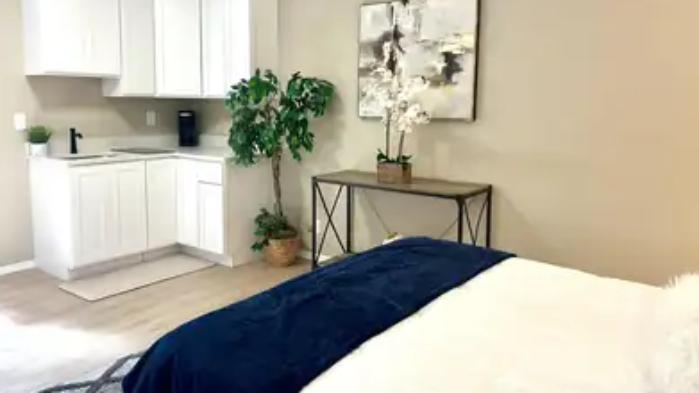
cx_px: 345
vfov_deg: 40.0
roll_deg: +0.4
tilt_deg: -6.6
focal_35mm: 29
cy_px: 157
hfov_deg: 66.1
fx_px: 538
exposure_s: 1/60
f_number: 1.5
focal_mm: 5.7
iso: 100
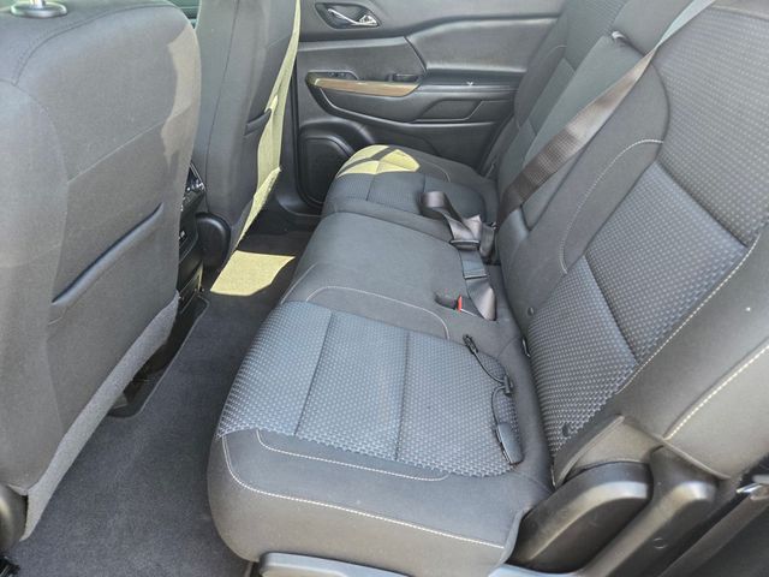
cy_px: 288
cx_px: 384
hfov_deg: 73.9
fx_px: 511
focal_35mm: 23
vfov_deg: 58.9
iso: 400
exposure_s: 1/120
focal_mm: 5.4
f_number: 1.8
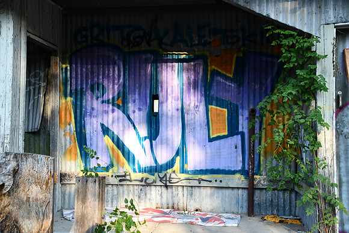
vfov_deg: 29.3
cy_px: 116
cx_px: 174
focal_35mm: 46
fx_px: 446
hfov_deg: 42.7
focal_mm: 31
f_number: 5
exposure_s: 1/250
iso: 400
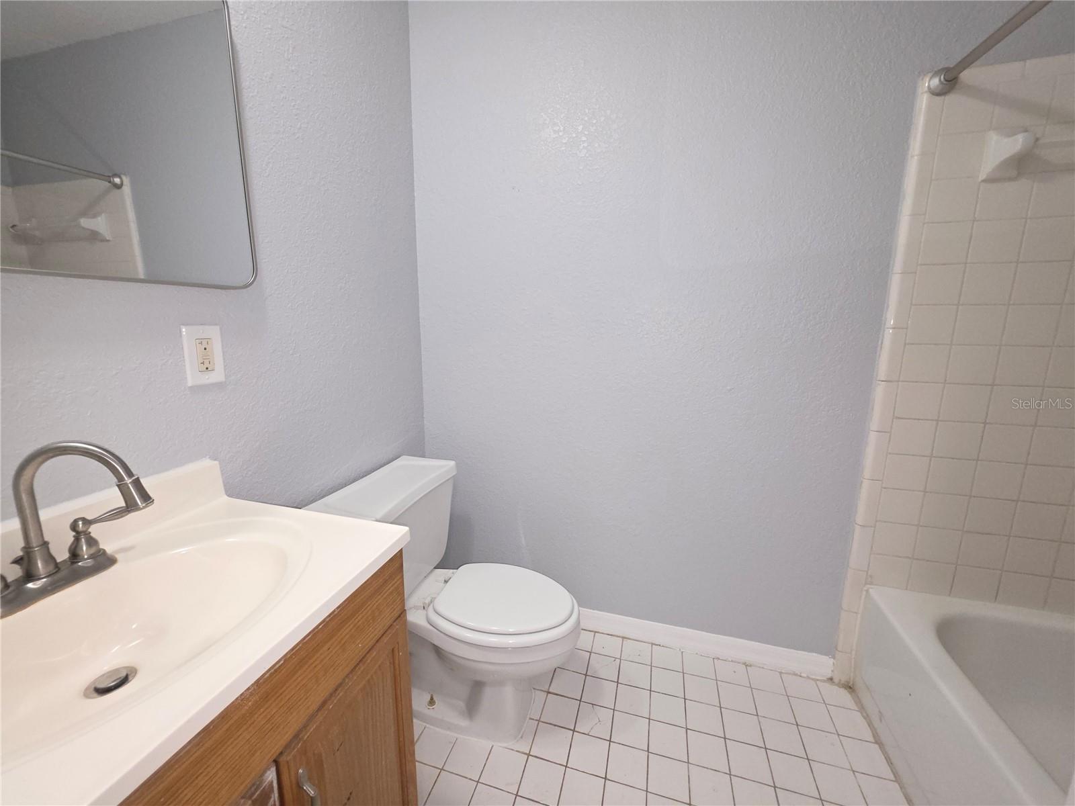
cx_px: 538
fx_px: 404
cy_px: 403
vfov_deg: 89.9
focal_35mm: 13
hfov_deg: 106.2
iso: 160
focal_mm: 2.2
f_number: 1.9
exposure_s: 1/60
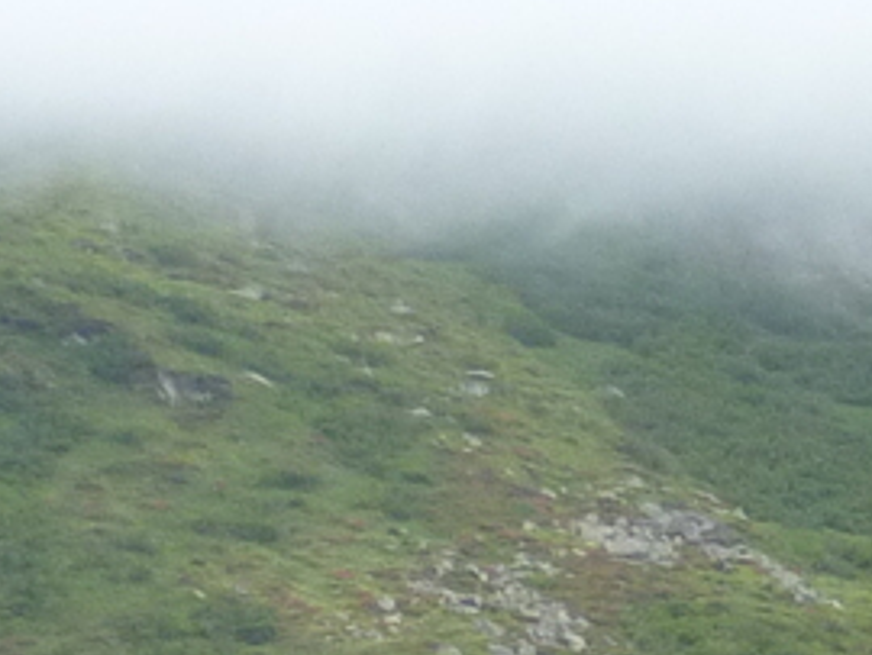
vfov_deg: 6.4
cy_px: 1646
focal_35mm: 219
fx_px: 5522
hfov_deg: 8.3
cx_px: 2028
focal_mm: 6.1
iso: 160
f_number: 4
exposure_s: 1/250
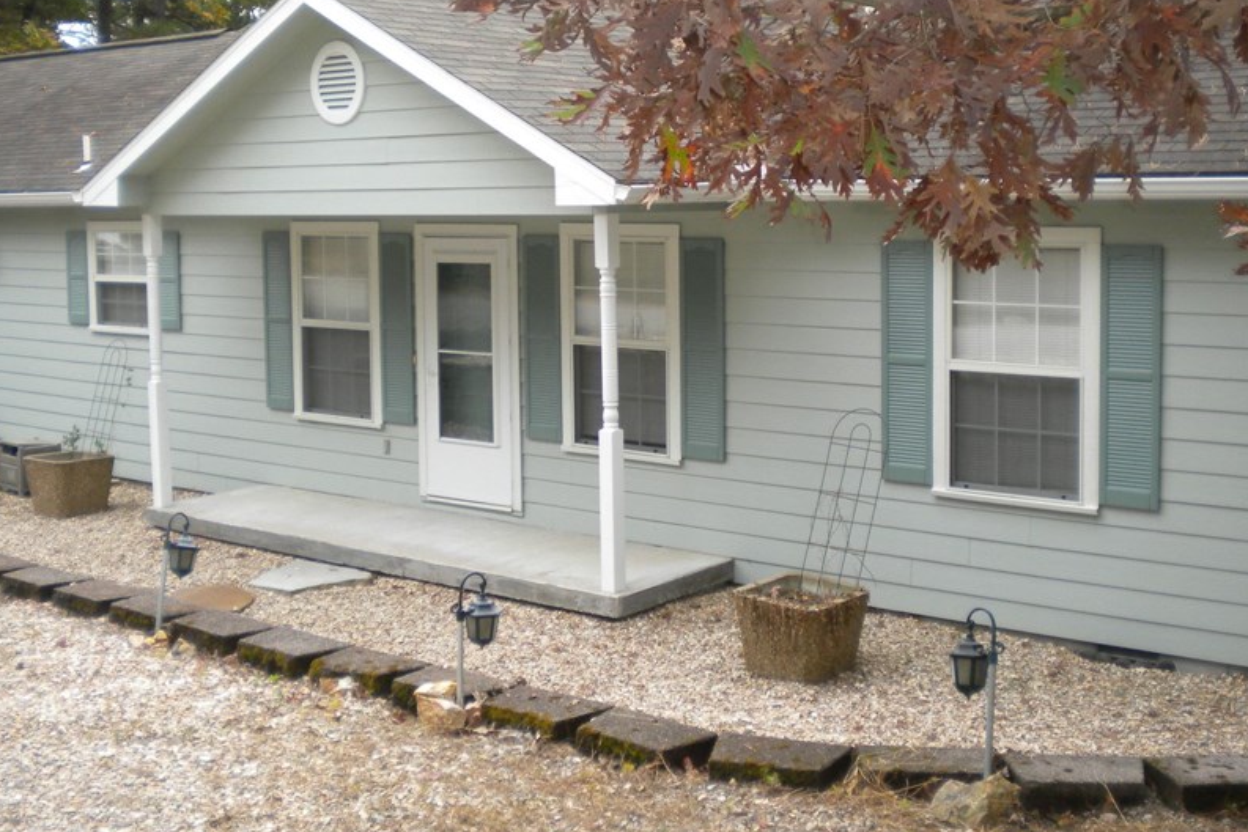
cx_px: 670
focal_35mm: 47
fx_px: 1630
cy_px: 294
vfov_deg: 28.5
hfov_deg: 41.9
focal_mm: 6.3
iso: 113
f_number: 3.1
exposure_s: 1/192
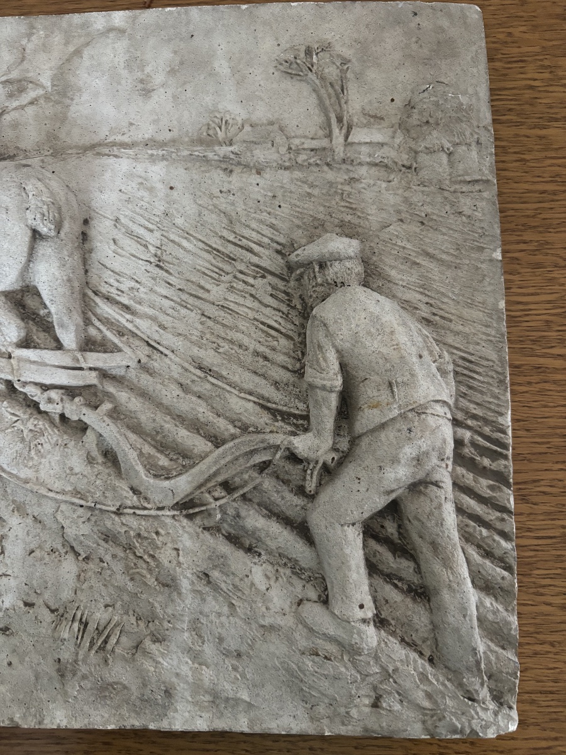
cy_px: 378
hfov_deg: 53.1
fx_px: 567
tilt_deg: -84.0
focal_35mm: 26
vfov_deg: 67.3
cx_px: 283
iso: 500
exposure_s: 1/33
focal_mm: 5.96
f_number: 1.6
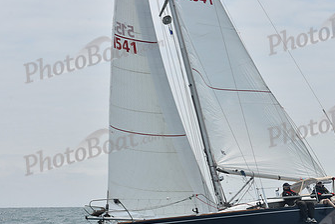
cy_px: 188
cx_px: 216
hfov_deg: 16.9
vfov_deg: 11.3
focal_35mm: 121
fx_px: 1126
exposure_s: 1/800
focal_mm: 70
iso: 250
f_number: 11
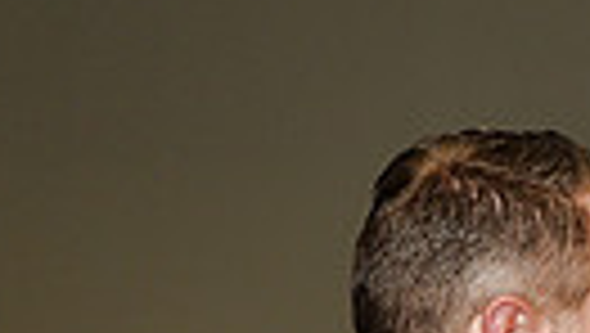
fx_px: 3993
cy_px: 763
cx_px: 1099
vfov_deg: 4.7
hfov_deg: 8.1
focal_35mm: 255
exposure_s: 1/60
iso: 200
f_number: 5
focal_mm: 55
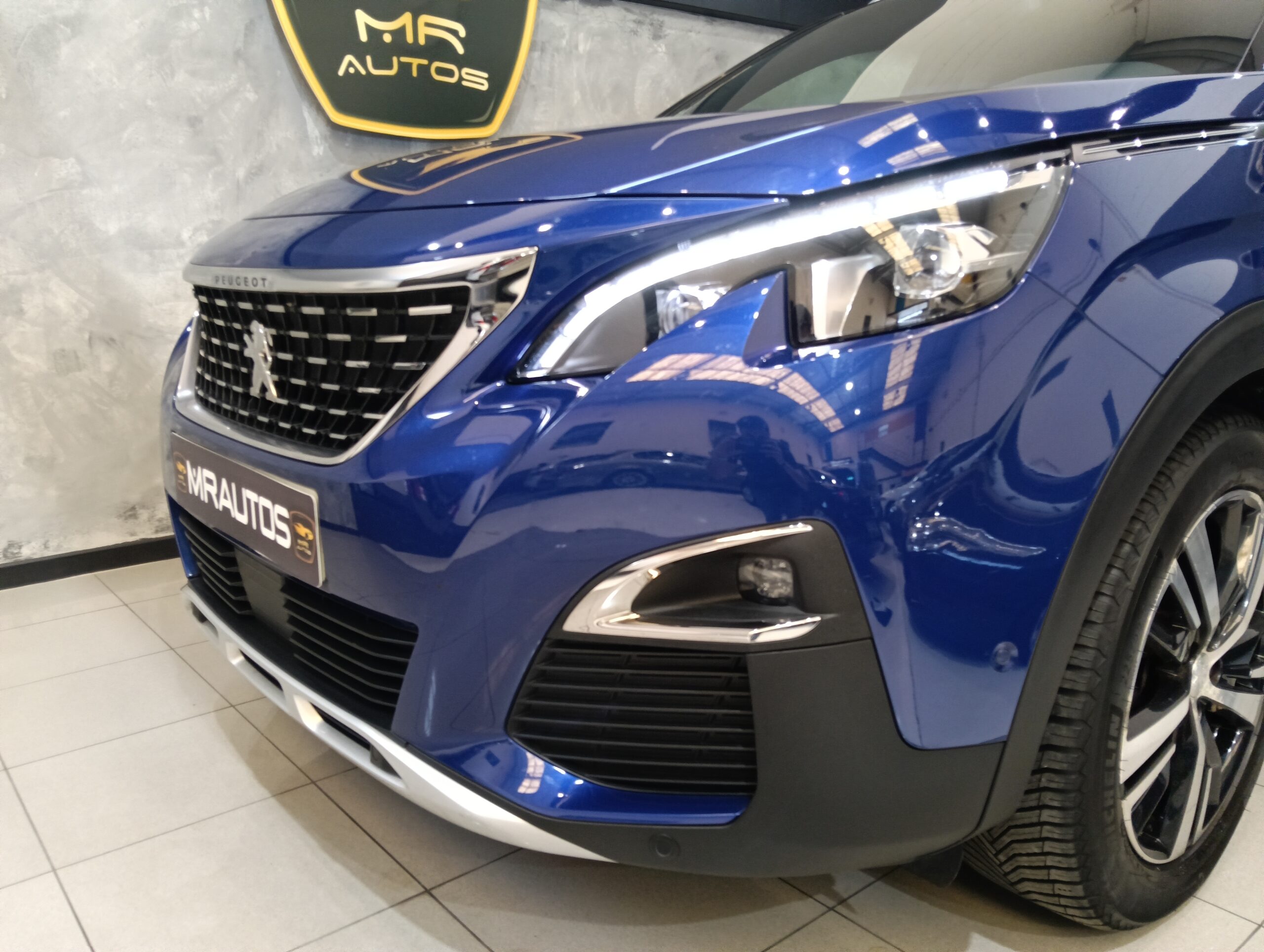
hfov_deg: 65.2
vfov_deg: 51.5
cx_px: 632
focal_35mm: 27
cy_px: 476
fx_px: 987
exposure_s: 1/33.3
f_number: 16
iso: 640
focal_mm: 3.98
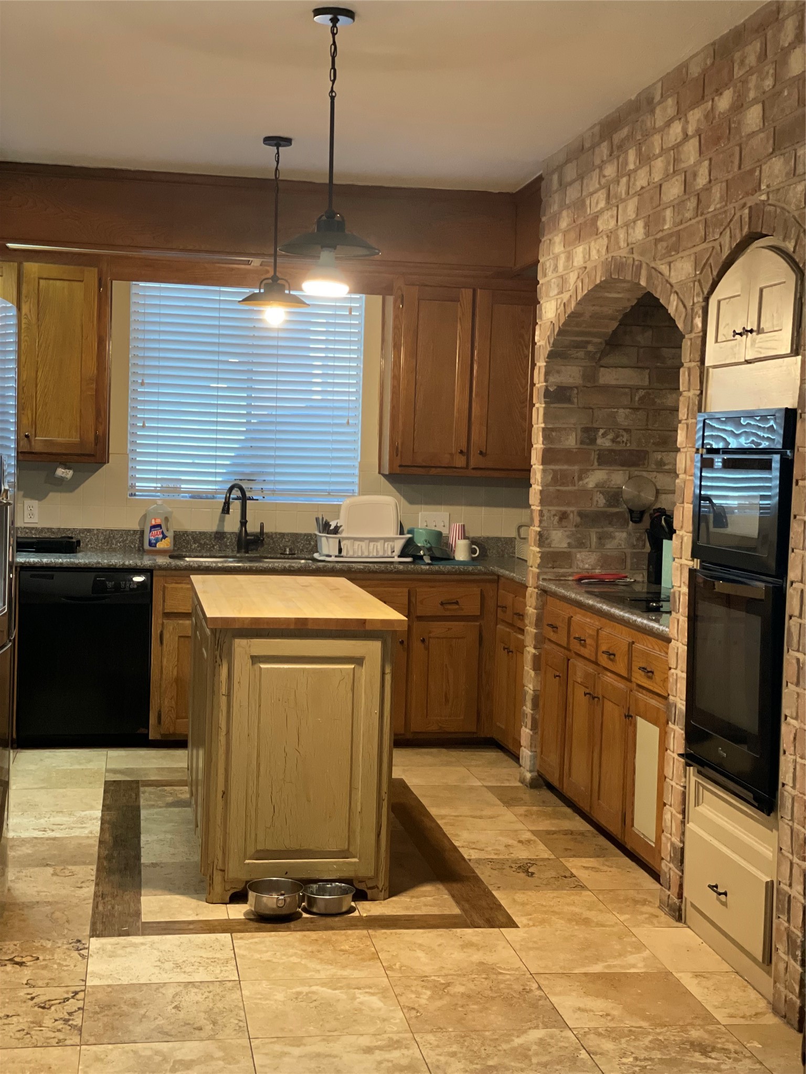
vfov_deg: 36.8
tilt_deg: -3.4
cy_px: 537
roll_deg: -1.3
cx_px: 403
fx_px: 1614
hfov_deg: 28.0
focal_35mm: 52
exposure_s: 1/40
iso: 400
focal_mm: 6
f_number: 2
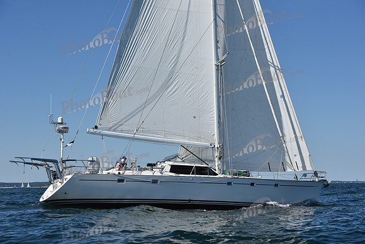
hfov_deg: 20.0
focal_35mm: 102
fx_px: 1034
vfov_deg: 13.4
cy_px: 122
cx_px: 182
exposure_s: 1/1600
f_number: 8
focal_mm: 102
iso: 250
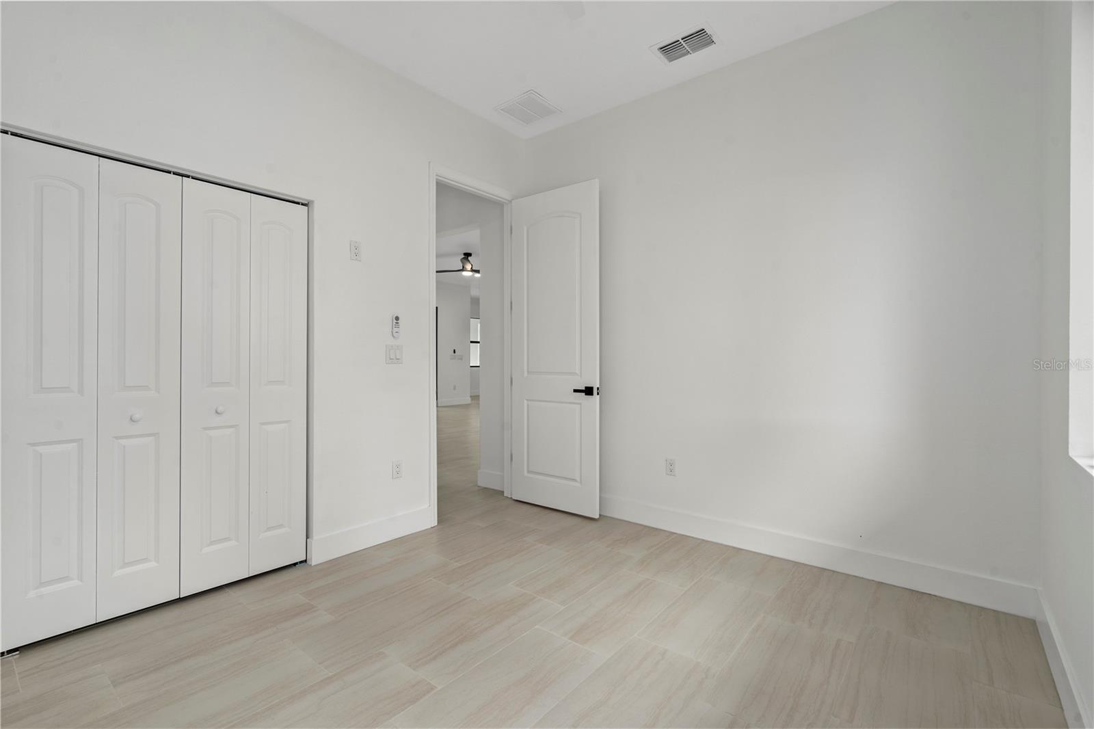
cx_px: 547
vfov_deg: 73.7
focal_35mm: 16
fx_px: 486
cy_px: 364
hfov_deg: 96.7
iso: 320
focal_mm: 16
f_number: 9
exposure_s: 1/8
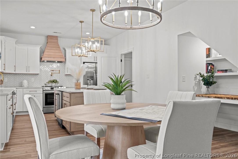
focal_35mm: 30
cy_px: 80
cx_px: 119
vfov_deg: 43.6
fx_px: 198
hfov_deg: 61.9
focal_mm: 30
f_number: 8
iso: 250
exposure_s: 1/2.5
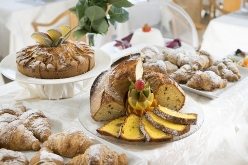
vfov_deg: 23.4
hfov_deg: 34.5
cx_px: 132
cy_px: 97
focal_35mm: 58
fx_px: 400
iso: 100
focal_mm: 35
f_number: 3.5
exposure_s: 1/100
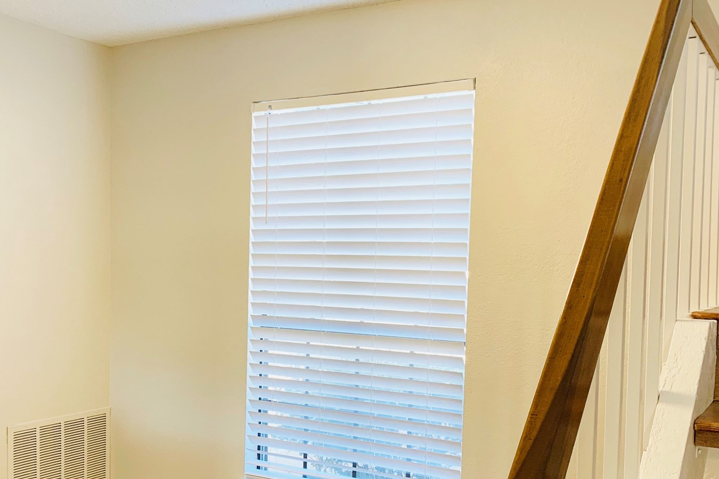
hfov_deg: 47.1
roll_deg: -1.1
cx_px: 282
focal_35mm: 41
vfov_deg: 32.3
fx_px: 819
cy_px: 326
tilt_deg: -3.4
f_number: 1.8
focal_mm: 4.25
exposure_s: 1/60
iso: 80
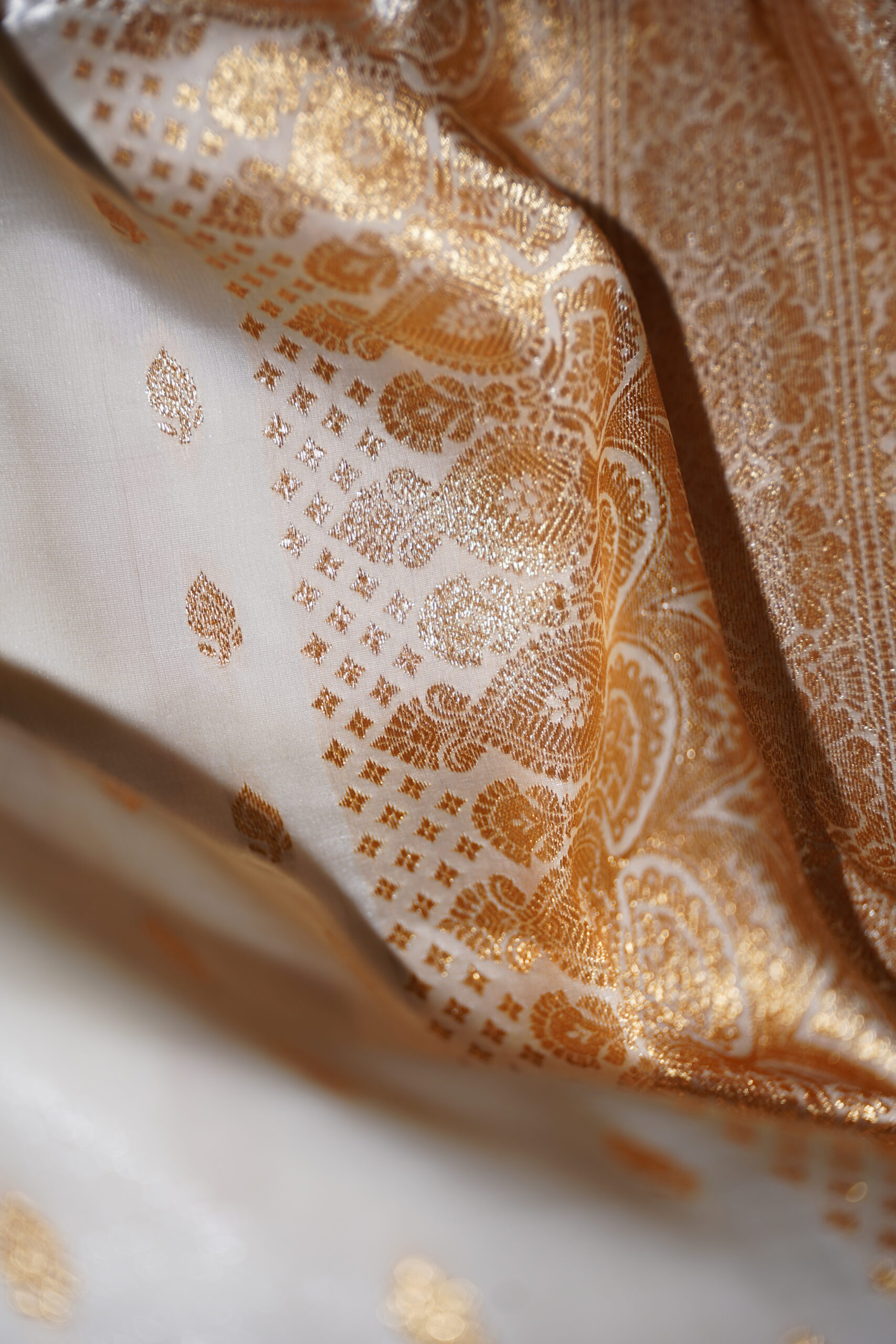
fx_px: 2613
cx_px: 448
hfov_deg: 19.5
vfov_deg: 28.8
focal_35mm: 70
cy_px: 672
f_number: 2.8
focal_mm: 70
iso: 200
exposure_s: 1/200
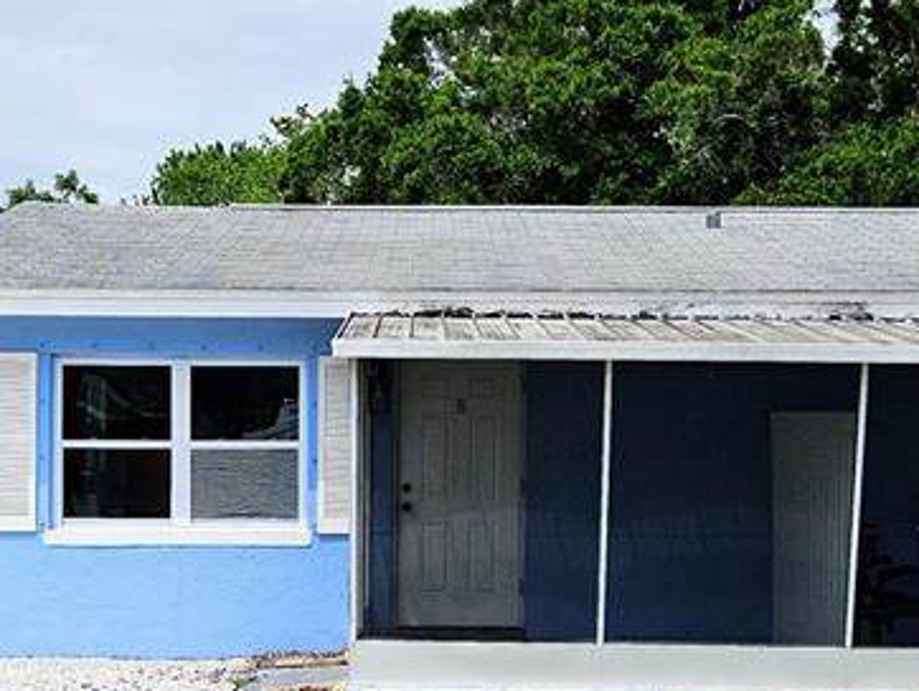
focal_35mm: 65
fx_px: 1727
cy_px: 439
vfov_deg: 22.6
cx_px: 462
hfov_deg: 29.8
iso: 25
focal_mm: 5.4
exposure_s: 1/4142
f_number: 1.8
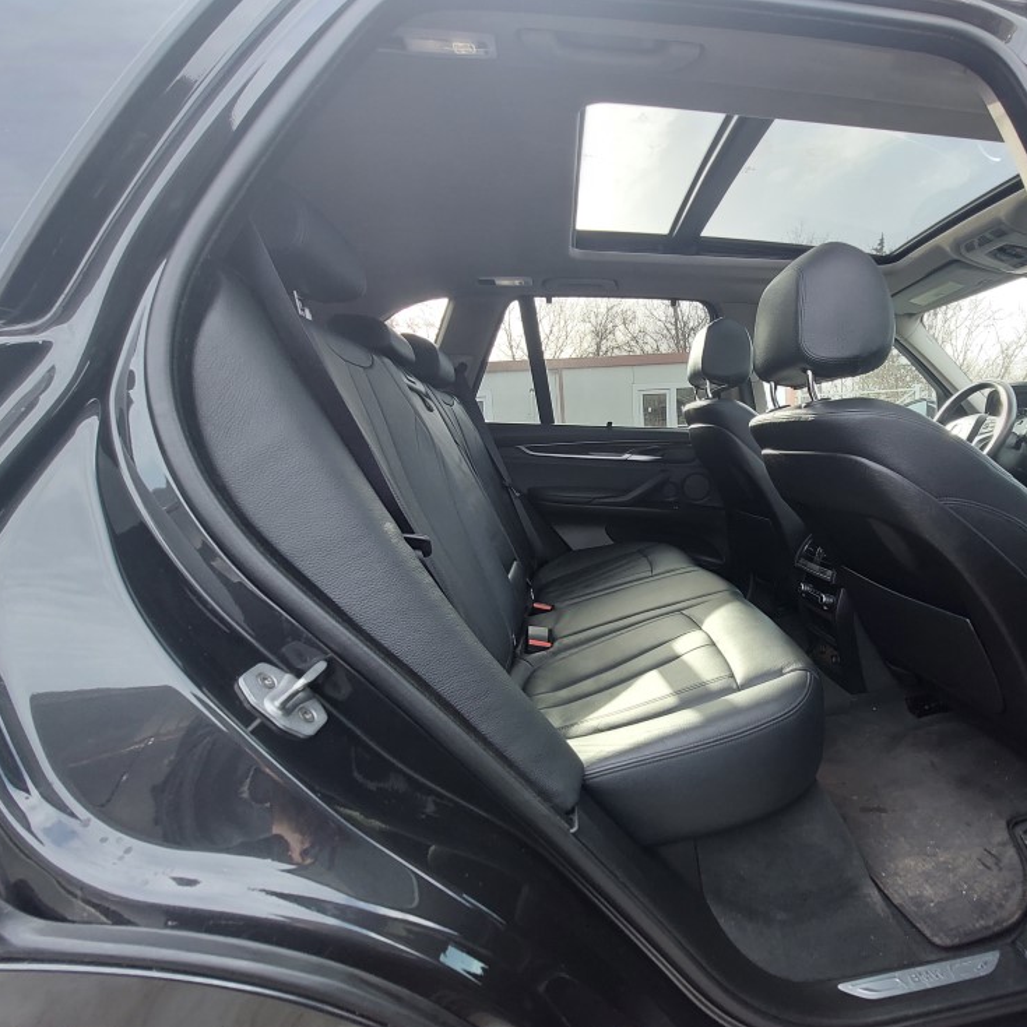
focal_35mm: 16
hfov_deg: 85.3
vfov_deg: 87.4
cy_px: 534
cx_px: 658
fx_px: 537
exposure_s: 1/100
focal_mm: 1.74
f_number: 2.2
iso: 64
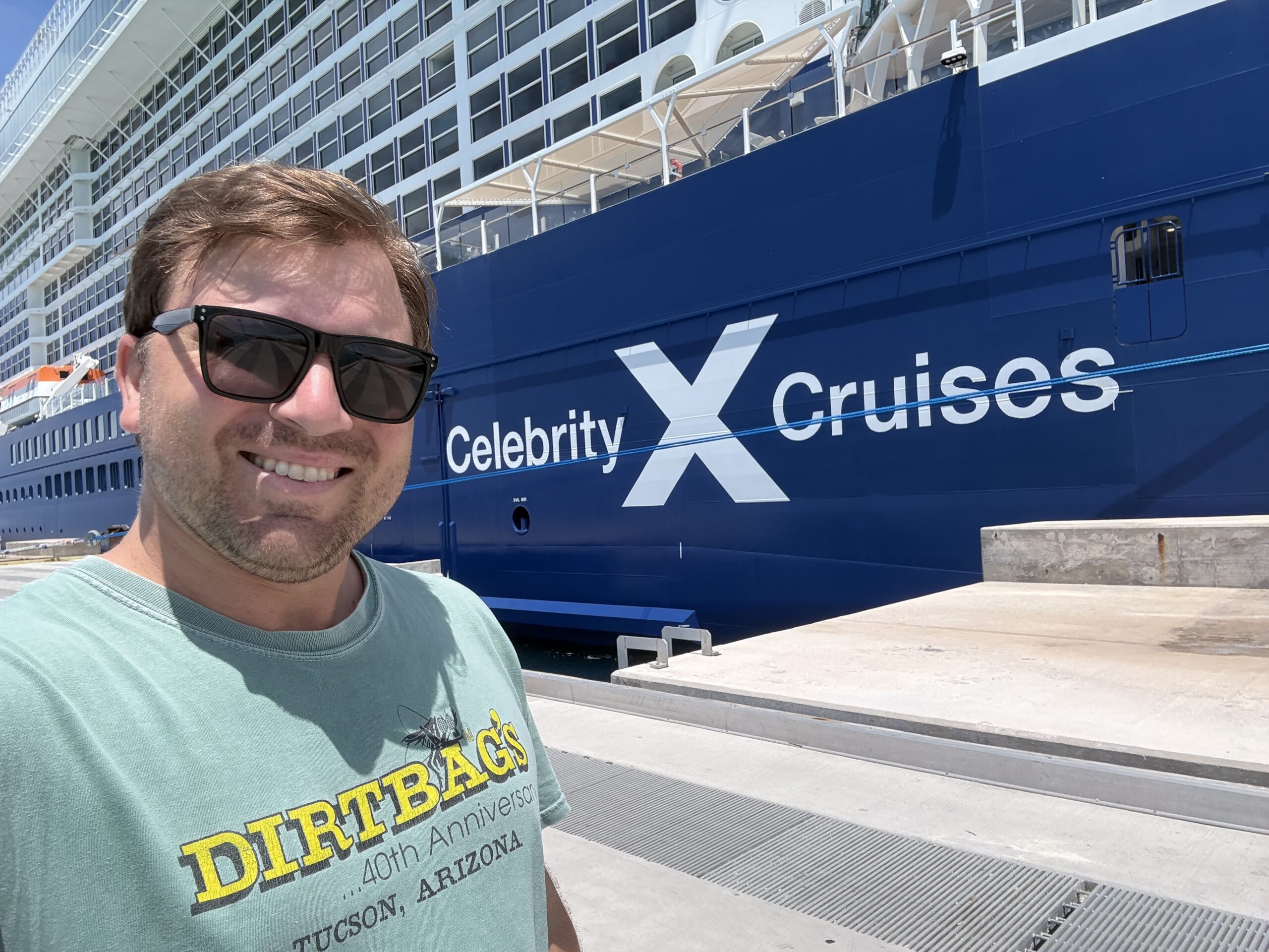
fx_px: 843
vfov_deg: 58.9
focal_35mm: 23
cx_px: 634
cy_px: 476
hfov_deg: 73.9
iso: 32
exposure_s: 1/1172
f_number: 1.9
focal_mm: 2.69
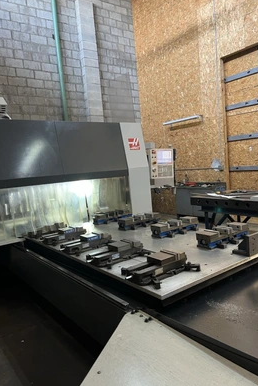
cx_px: 147
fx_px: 300
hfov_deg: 46.3
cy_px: 196
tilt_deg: -6.2
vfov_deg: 65.4
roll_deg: +4.7
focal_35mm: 28
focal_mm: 5.1
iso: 200
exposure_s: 1/60
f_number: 1.6
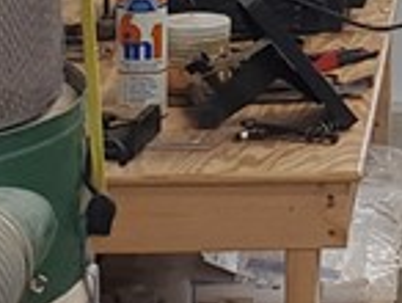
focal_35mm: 182
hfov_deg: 9.7
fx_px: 2117
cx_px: 947
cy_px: -160
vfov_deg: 8.0
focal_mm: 4.3
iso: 160
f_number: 2.4
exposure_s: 1/120
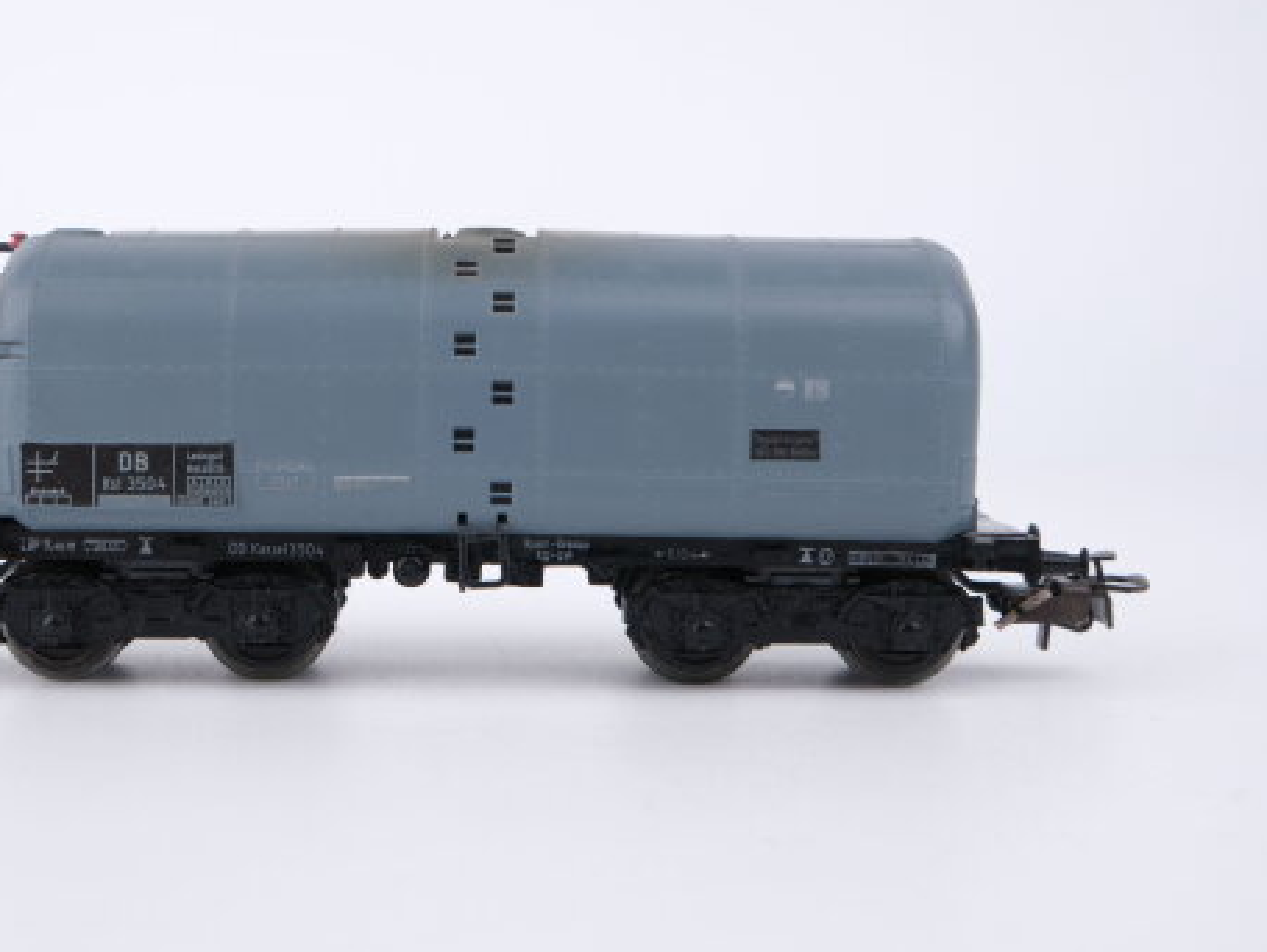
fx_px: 2088
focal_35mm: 57
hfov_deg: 33.6
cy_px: 409
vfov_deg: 25.7
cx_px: 471
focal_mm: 30.2
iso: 320
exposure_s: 1/125
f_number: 10
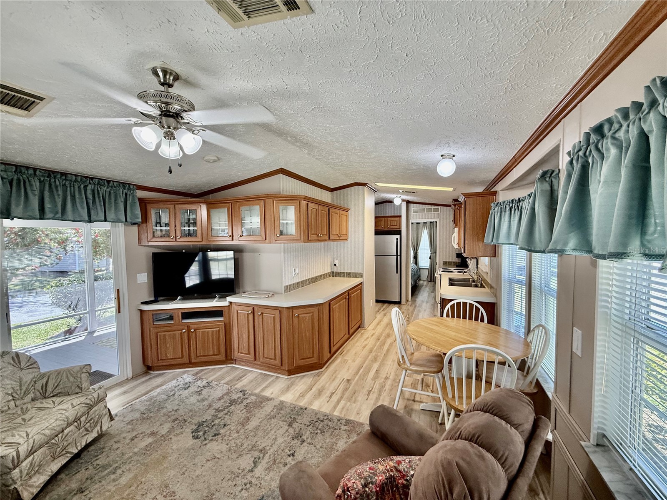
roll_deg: +0.3
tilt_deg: -2.2
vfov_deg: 85.7
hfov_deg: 102.1
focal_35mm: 14
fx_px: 270
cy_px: 250
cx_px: 334
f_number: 2.2
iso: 250
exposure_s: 1/120
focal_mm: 2.22
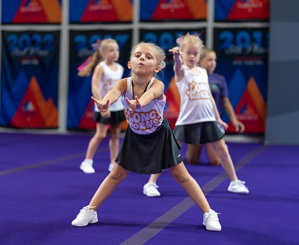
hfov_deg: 25.4
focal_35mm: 74
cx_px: 146
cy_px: 99
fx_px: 663
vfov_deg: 21.0
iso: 500
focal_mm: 50
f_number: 1.2
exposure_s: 1/320
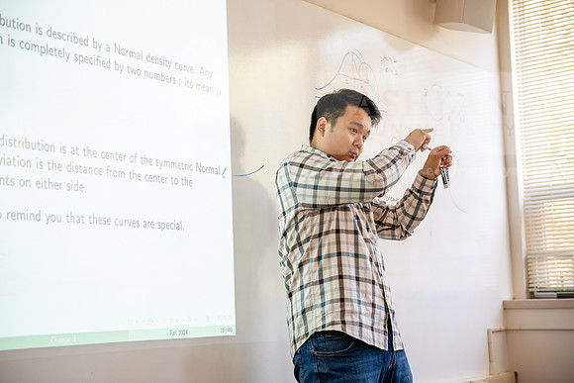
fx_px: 957
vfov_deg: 22.6
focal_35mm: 60
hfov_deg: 33.4
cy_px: 192
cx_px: 287
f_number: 3.2
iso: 1250
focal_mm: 60
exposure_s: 1/200
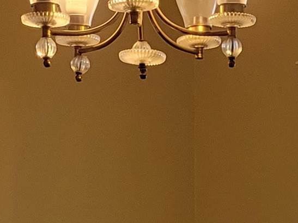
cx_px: 218
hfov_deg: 13.5
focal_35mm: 146
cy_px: 391
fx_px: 1257
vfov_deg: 9.7
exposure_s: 1/120
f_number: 1.8
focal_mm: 5.4
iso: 250
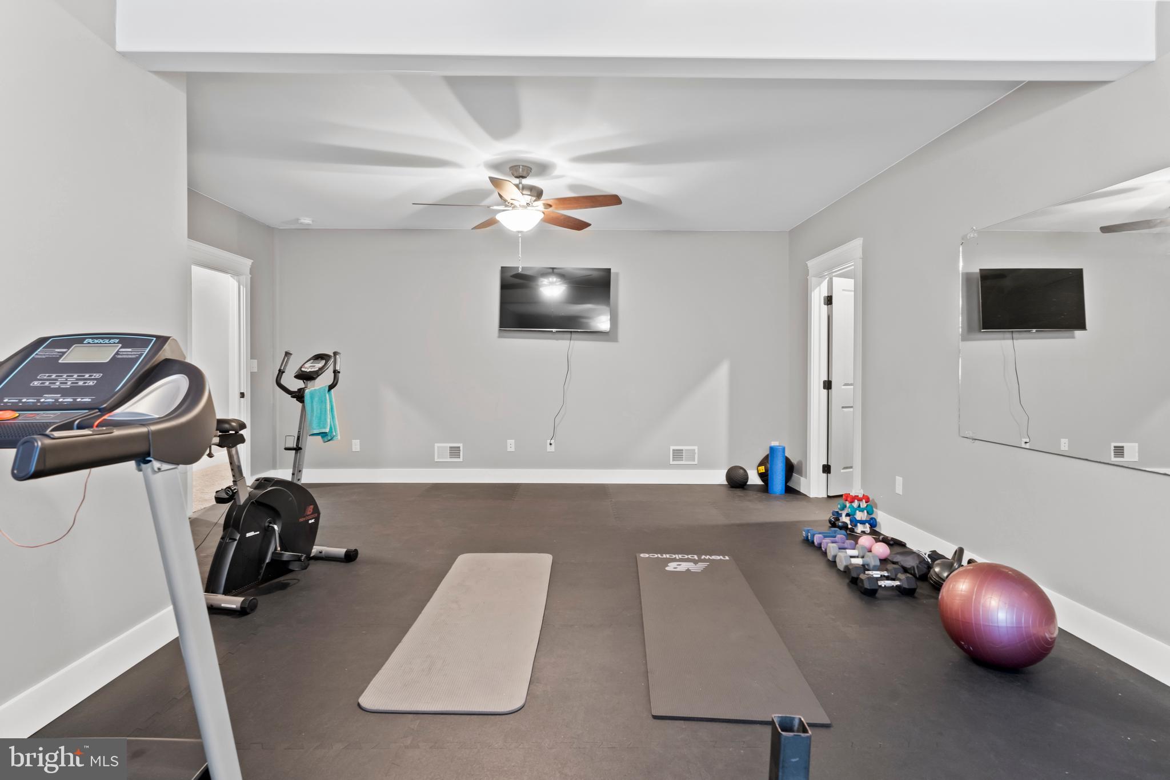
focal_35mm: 18
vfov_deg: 67.4
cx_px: 585
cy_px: 390
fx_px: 585
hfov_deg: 90.0
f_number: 8
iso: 500
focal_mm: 18
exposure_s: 2.5
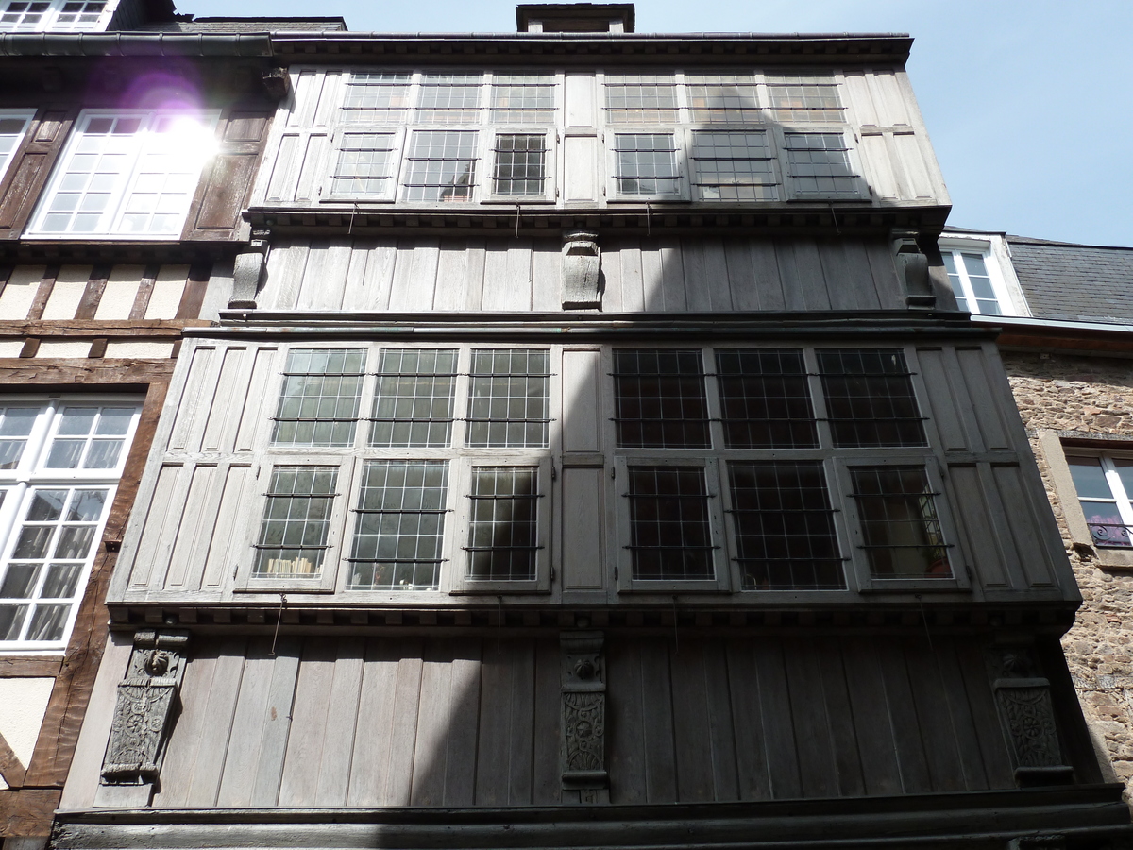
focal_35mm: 35
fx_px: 1146
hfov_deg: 52.6
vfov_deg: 40.7
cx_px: 566
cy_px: 425
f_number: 4
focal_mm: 5.7
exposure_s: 1/400
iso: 80
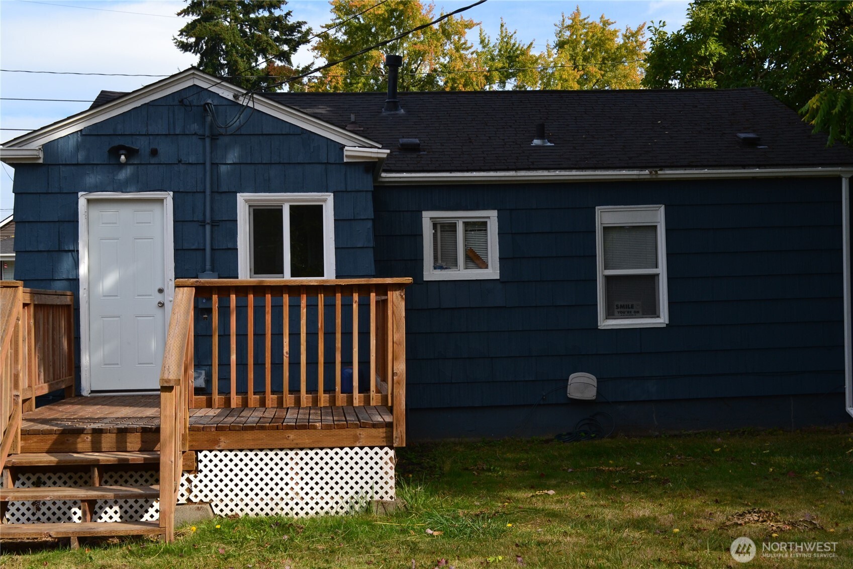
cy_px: 284
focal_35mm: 48
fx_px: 1137
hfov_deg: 41.1
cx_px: 426
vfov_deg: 28.1
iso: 400
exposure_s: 1/320
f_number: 10
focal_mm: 32
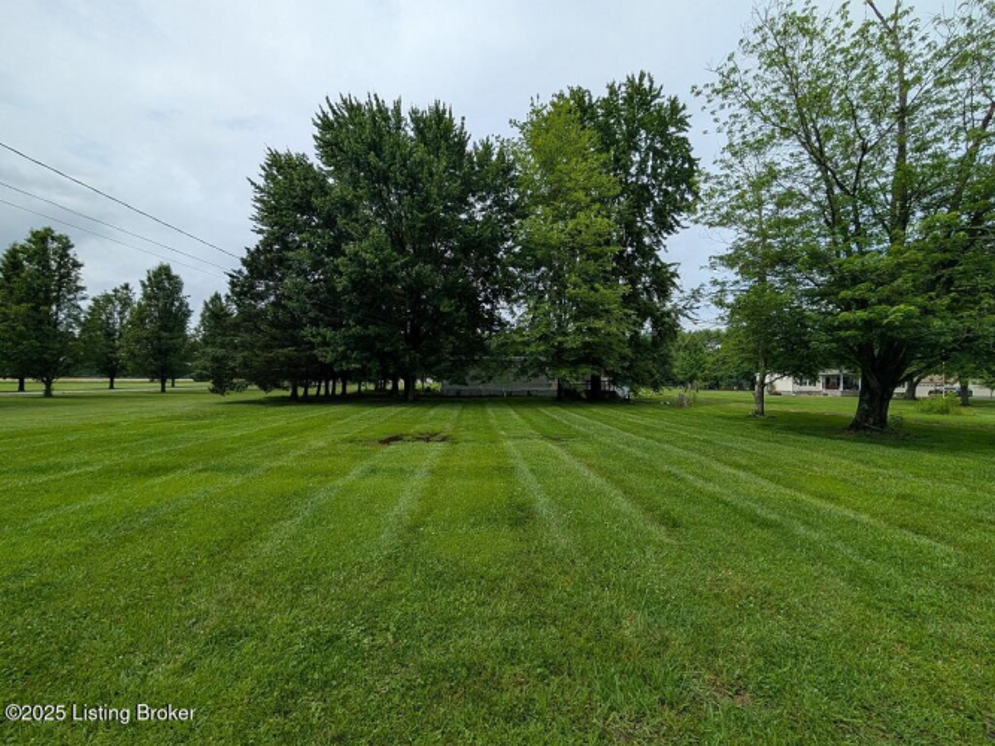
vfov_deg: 94.5
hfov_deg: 110.5
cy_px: 373
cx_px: 498
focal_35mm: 12
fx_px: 345
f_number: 1.7
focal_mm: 2.02
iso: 53
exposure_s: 1/3906
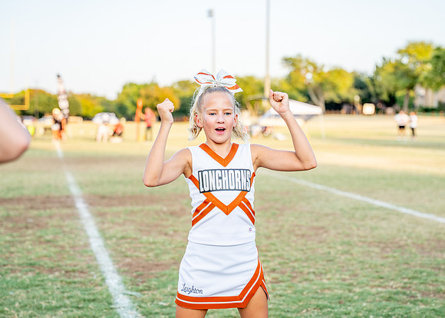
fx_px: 1001
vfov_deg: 18.0
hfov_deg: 25.1
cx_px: 229
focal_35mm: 79
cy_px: 151
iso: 200
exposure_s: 1/800
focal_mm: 63.8
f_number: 2.8
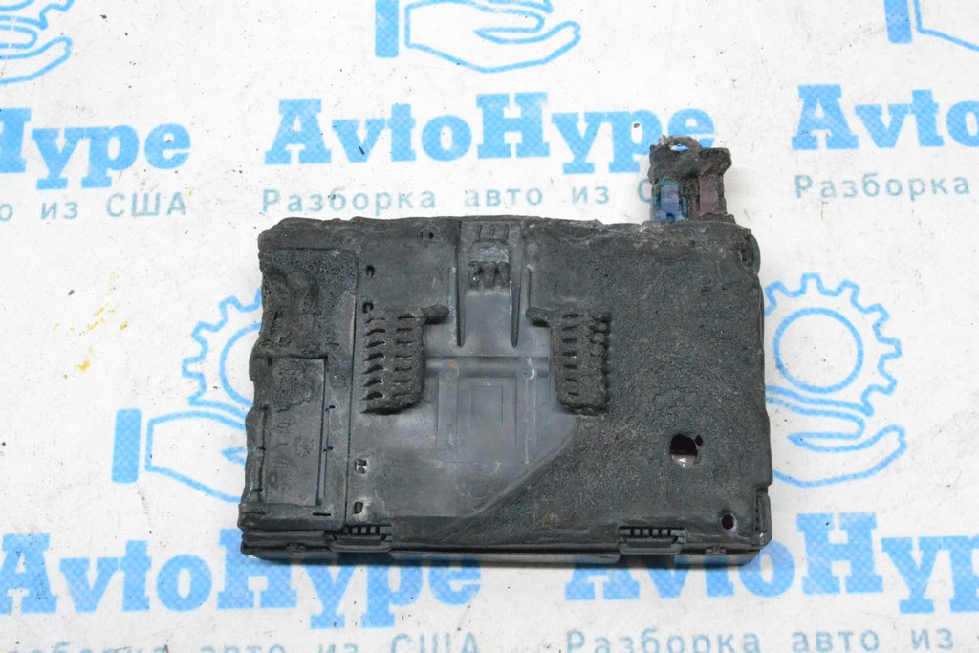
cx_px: 490
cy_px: 326
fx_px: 1387
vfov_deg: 26.5
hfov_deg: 38.9
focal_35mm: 51
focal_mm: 34
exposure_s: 1/50
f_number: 18
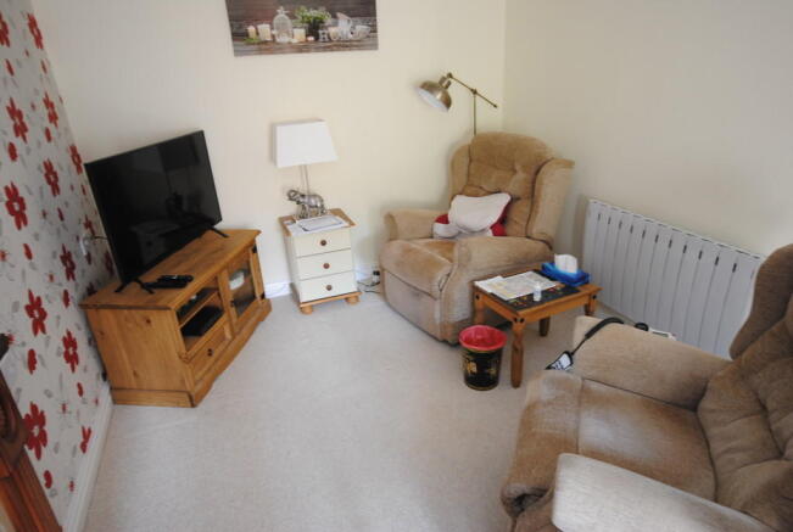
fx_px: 497
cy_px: 266
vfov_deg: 56.4
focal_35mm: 22
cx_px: 396
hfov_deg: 77.2
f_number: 5
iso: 400
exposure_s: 1/10
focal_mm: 15
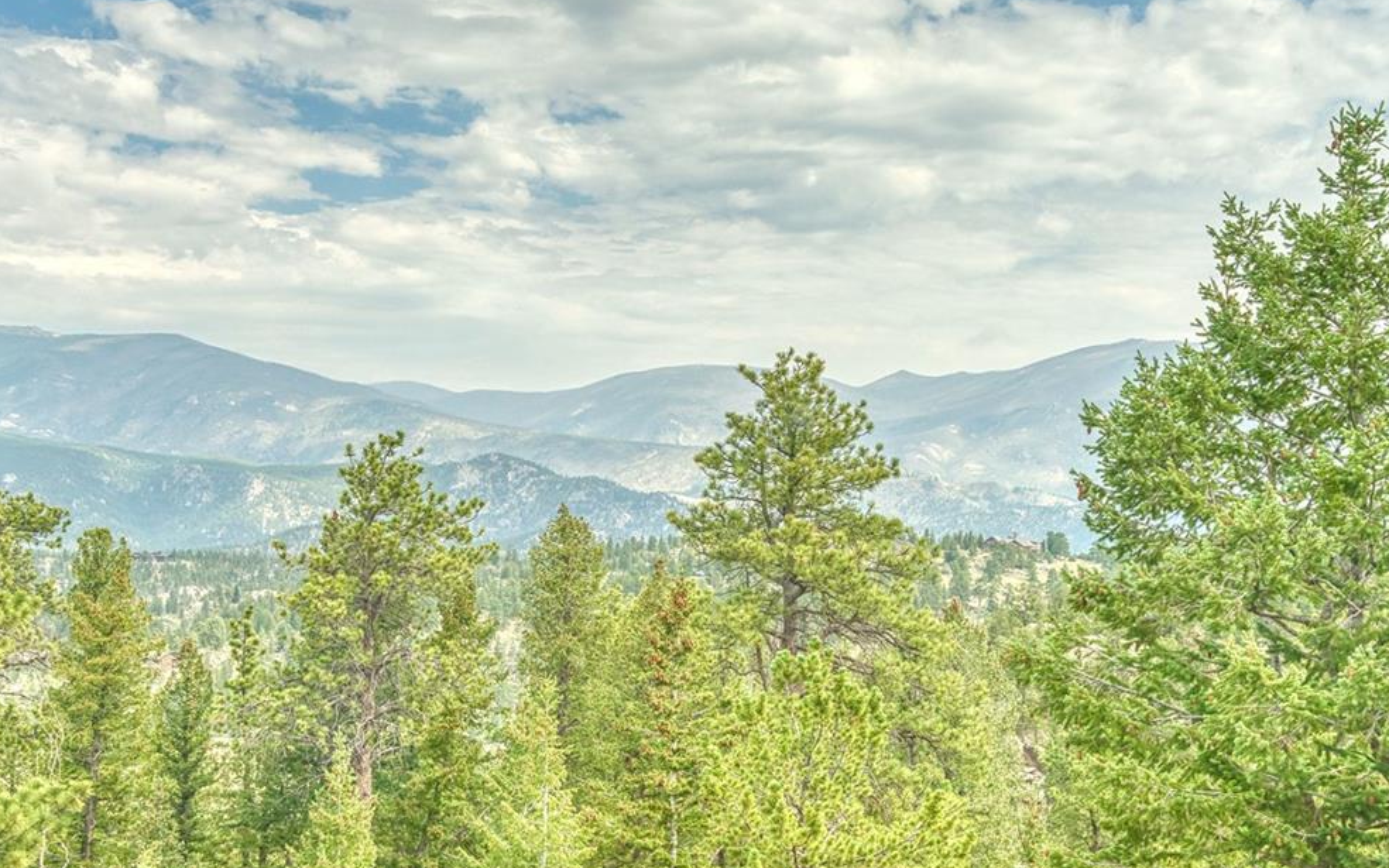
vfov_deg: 22.4
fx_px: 2196
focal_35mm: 58
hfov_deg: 35.1
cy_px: 488
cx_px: 716
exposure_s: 1/500
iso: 500
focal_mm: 35
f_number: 5.6
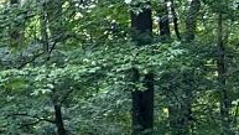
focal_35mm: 220
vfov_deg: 5.5
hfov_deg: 9.5
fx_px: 1396
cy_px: 155
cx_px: -129
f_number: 1.5
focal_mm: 5.7
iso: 125
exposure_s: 1/121
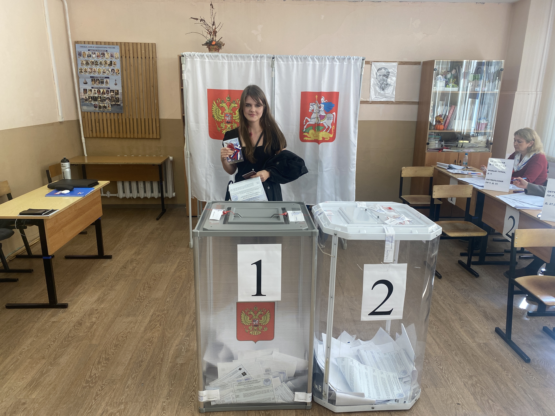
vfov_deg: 53.1
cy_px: 208
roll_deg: -0.6
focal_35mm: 26
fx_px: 417
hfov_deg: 67.3
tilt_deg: -15.9
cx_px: 278
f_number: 1.8
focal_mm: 4.25
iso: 80
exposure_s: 1/100
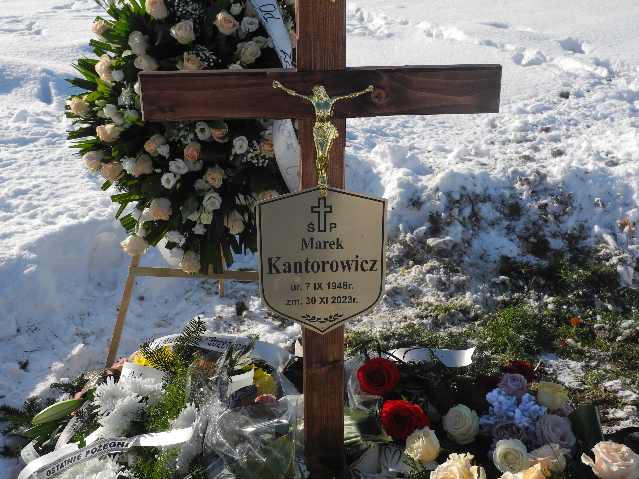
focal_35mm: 45
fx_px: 831
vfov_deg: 32.2
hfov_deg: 42.1
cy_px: 240
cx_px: 320
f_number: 4
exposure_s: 1/1000
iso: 100
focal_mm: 9.7
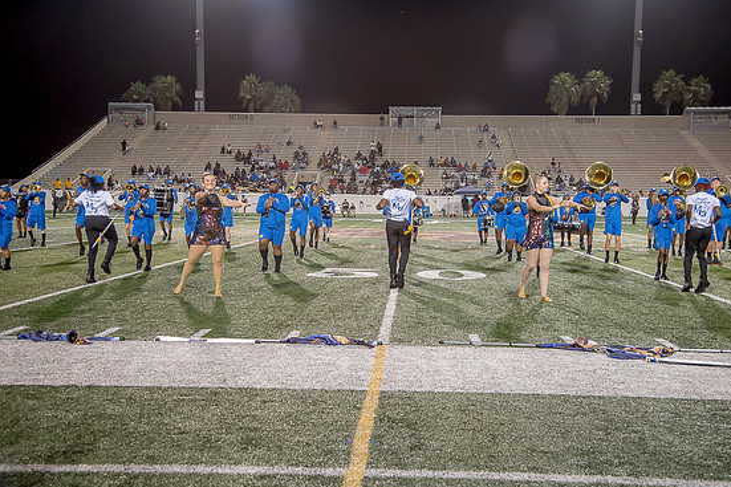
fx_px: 812
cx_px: 382
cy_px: 253
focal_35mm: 40
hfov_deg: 48.5
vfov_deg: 33.4
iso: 2000
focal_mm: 38
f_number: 4
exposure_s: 1/200
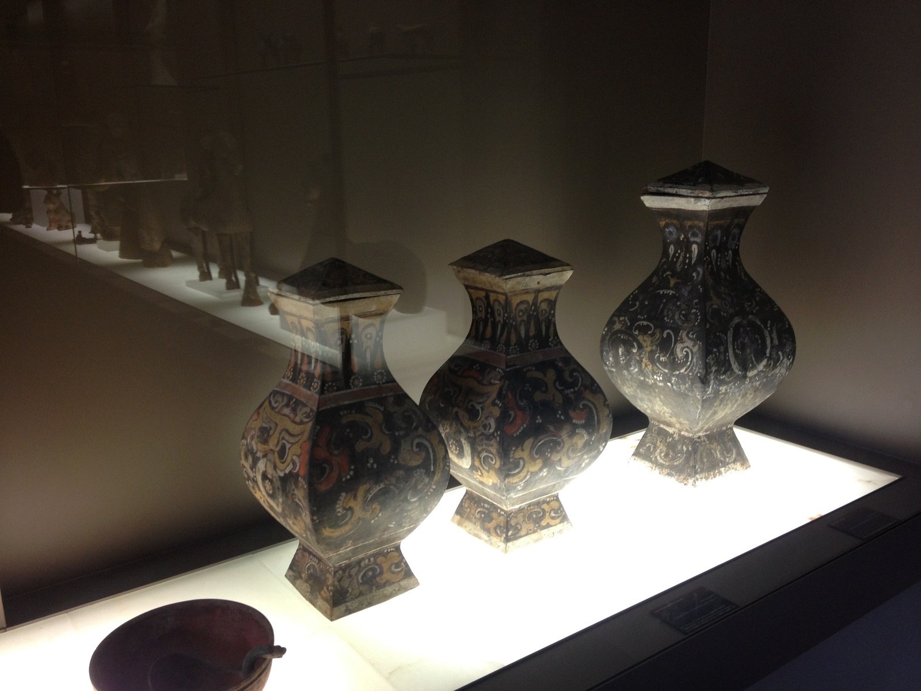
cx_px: 460
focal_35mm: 35
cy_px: 346
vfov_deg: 40.7
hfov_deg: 52.6
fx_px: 931
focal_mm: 4.28
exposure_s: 1/20
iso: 80
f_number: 2.4
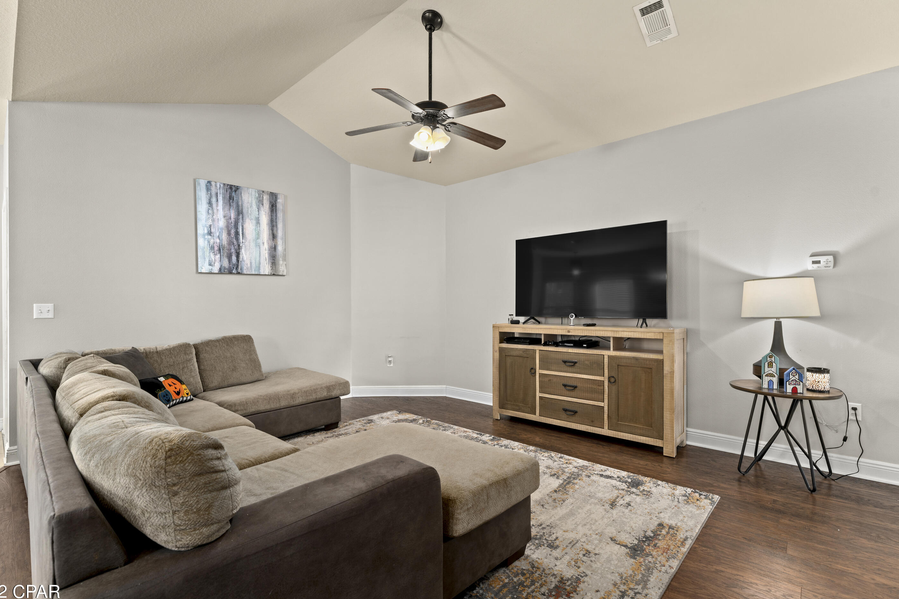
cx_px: 432
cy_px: 302
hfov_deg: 94.8
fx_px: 413
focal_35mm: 17
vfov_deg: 71.9
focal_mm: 15.5
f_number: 8
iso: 400
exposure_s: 1
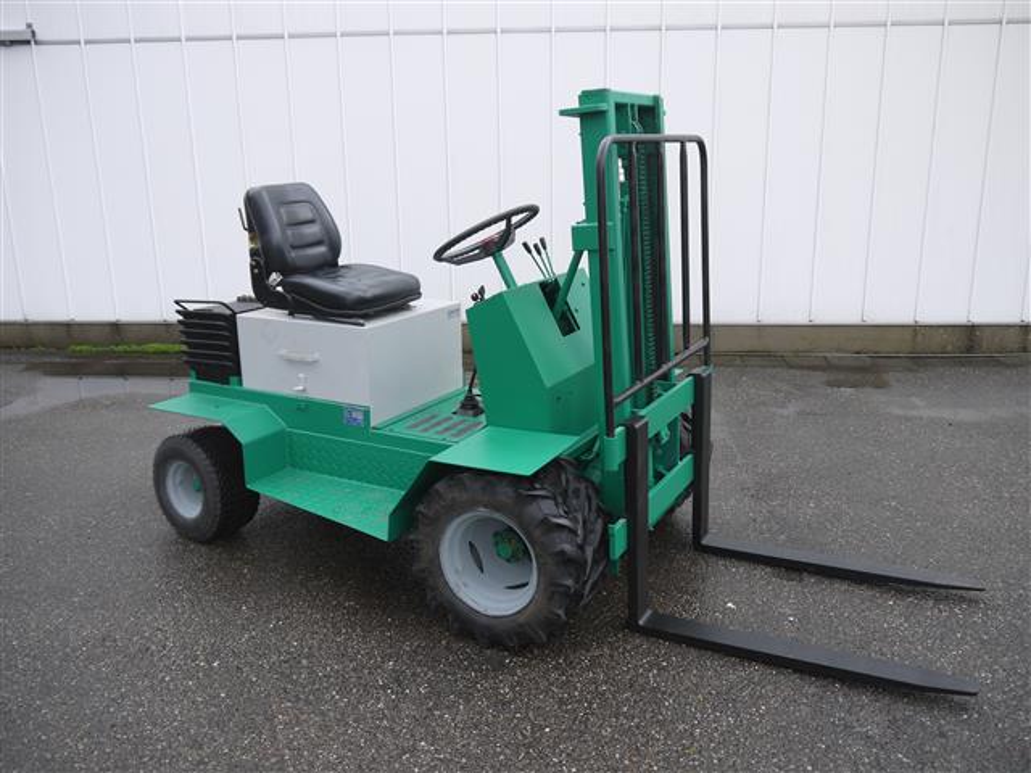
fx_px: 953
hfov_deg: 56.8
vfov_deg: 44.2
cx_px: 516
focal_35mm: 32
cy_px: 386
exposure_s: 1/125
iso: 100
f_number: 4.5
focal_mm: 16
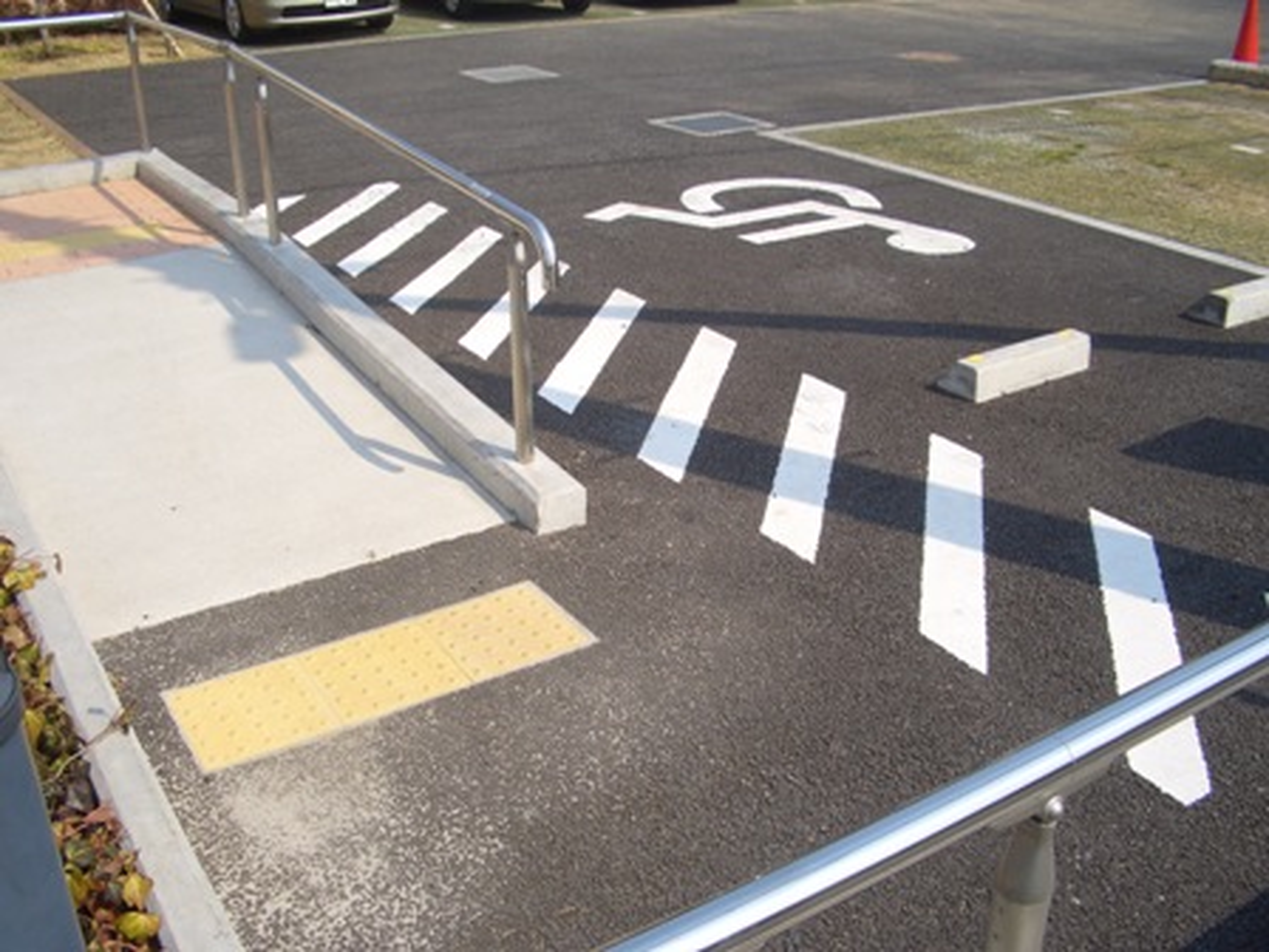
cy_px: 476
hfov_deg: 52.6
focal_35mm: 35
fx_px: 1283
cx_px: 634
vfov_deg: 40.7
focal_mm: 5.8
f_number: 4.3
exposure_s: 1/400
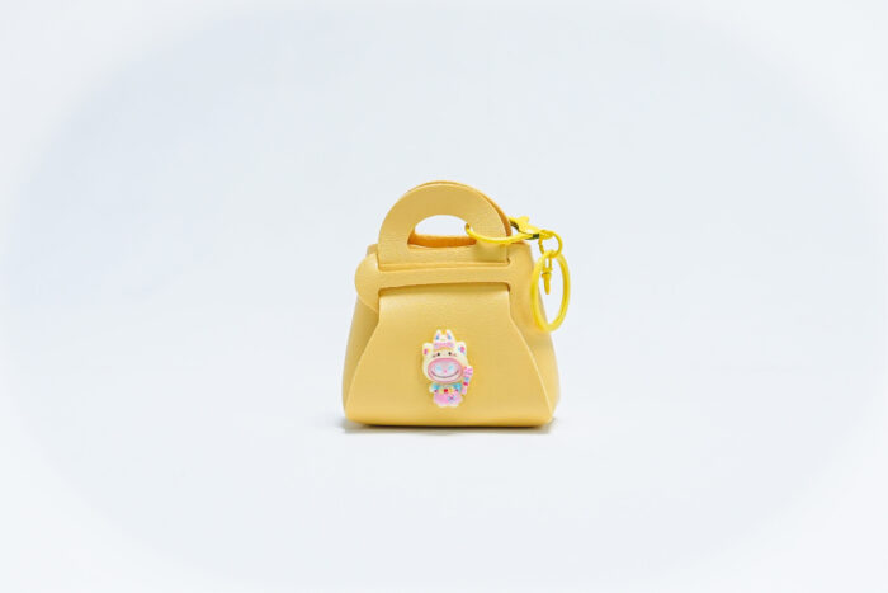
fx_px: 1850
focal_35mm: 75
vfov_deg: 18.2
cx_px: 444
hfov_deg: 27.0
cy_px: 296
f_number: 4.5
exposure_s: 1/640
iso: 3200
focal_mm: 50
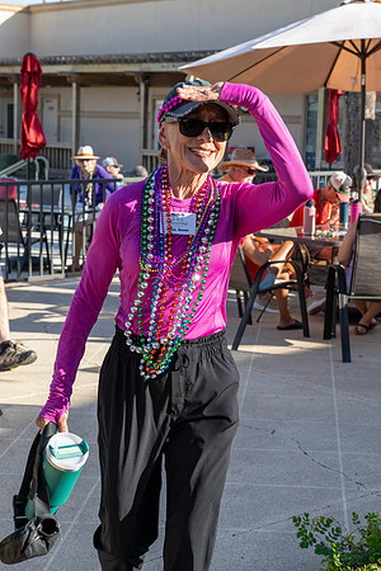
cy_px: 286
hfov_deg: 19.5
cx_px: 190
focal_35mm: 70
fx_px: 1111
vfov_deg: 28.8
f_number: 10
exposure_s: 1/1250
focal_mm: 70
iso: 2000
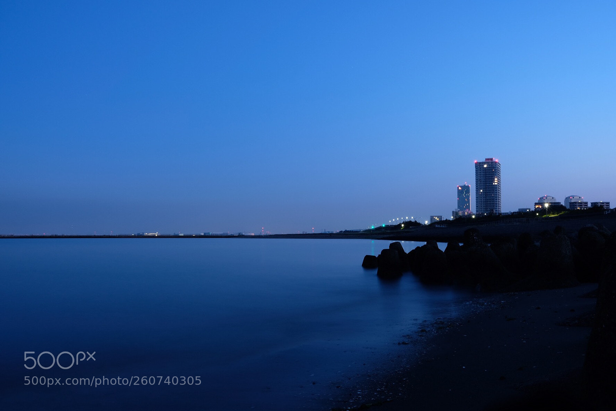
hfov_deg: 54.4
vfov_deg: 37.9
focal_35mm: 35
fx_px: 599
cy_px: 206
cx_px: 308
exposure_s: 40
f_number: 16
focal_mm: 23
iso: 200
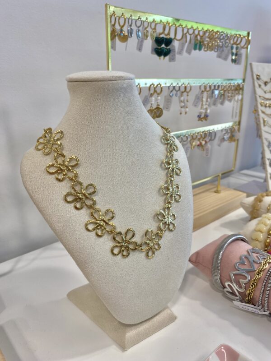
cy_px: 180
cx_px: 136
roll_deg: +1.2
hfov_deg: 53.1
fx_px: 271
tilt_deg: -19.3
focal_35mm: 26
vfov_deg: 67.3
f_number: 1.8
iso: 32
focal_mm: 4.25
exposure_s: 1/127
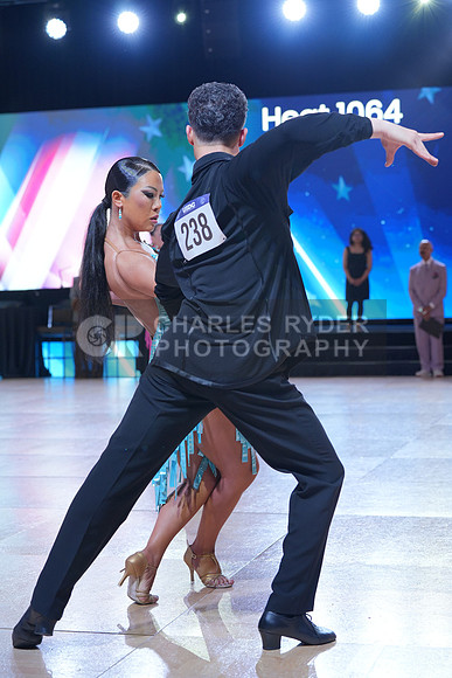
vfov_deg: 28.8
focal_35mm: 70
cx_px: 226
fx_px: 1317
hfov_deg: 19.5
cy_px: 339
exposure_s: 1/400
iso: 800
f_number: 4.5
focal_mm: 70
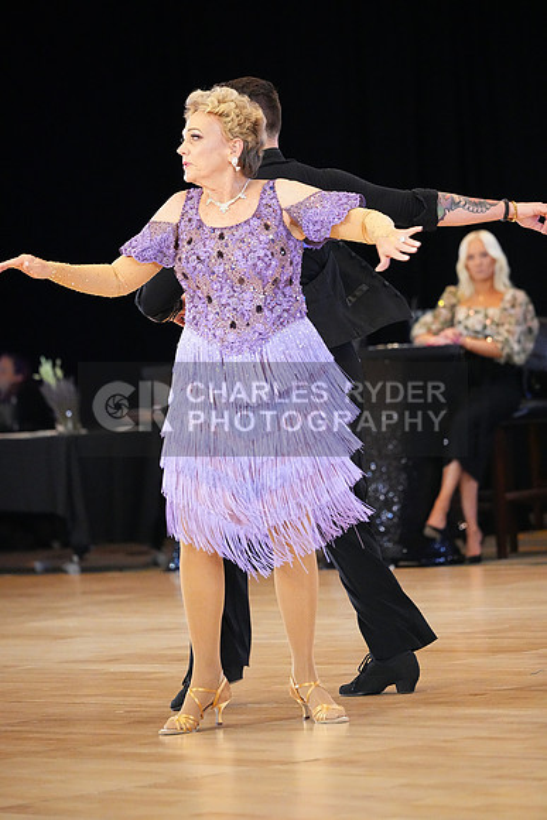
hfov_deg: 8.0
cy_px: 410
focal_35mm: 172
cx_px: 274
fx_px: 3918
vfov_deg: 11.9
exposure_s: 1/400
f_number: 4
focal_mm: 172
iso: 12800
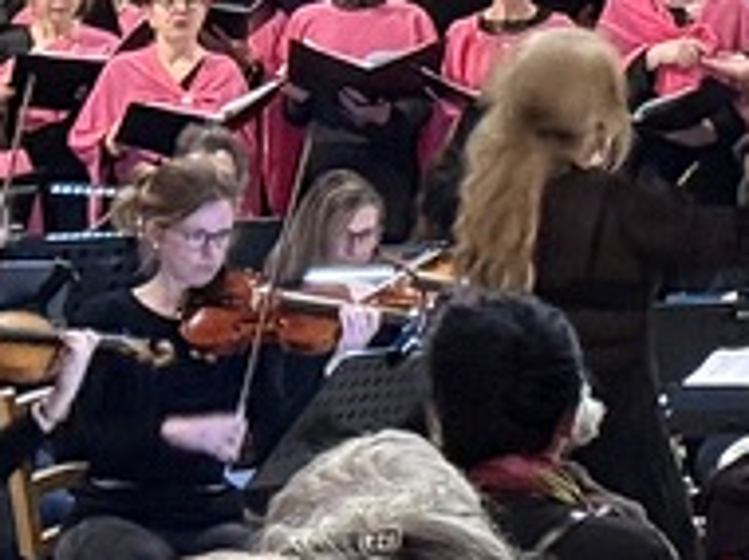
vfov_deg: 5.7
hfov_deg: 7.2
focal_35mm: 259
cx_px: 1754
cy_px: -158
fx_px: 5597
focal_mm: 6.76
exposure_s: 1/25
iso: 400
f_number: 1.78
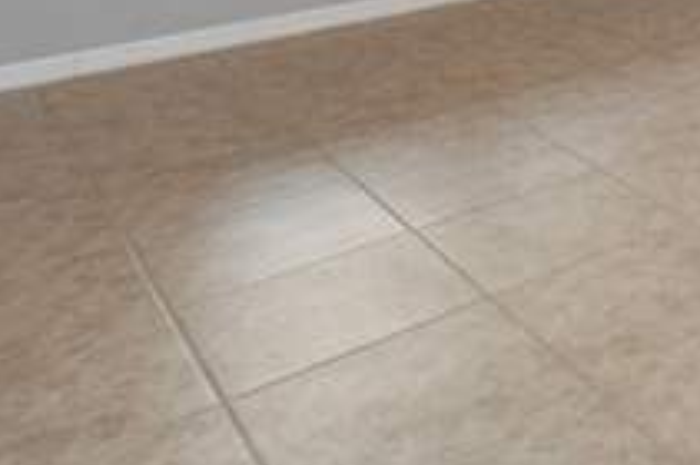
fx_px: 1107
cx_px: 1082
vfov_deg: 19.2
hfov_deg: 25.3
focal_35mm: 57
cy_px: -324
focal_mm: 15
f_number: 6.3
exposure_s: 1/125
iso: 500
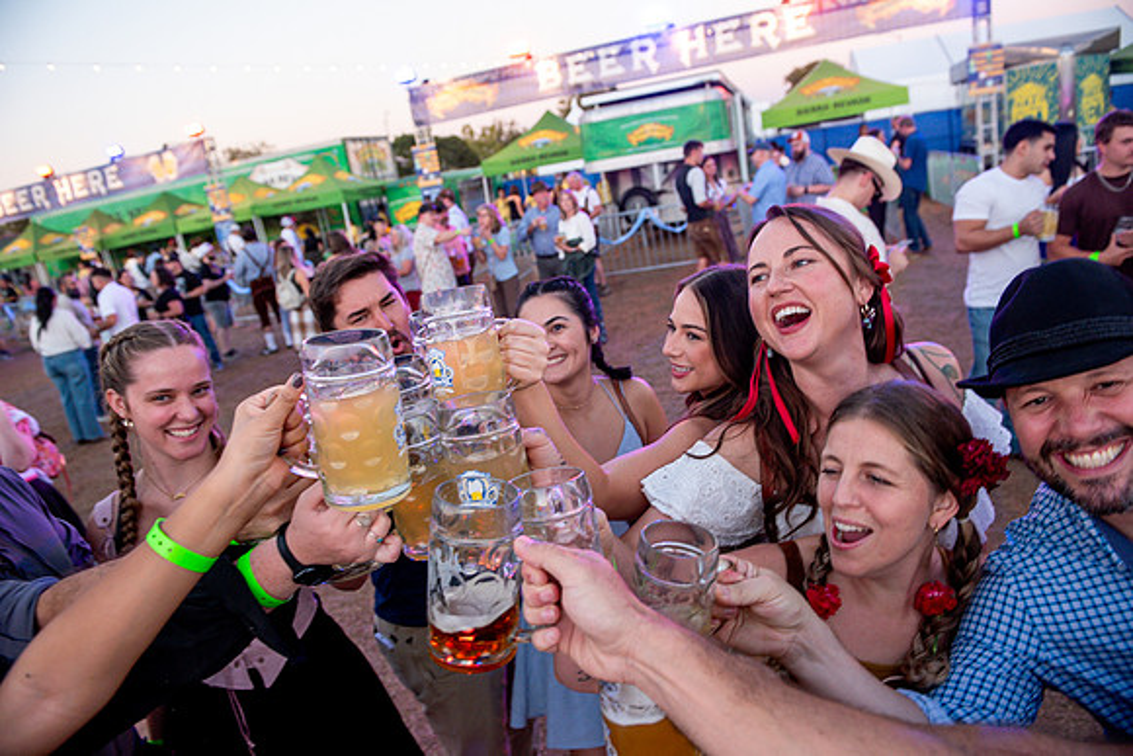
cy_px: 378
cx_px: 566
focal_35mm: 24
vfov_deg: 53.2
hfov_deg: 73.7
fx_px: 755
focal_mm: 24
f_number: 4
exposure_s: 1/250
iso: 1000
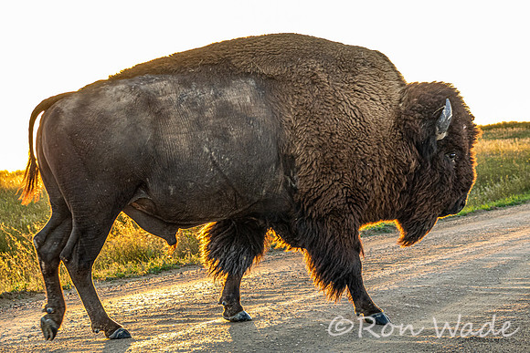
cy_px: 176
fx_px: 1752
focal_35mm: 119
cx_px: 265
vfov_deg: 11.5
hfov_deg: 17.2
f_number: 4
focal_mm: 43.48
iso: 640
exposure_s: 1/250
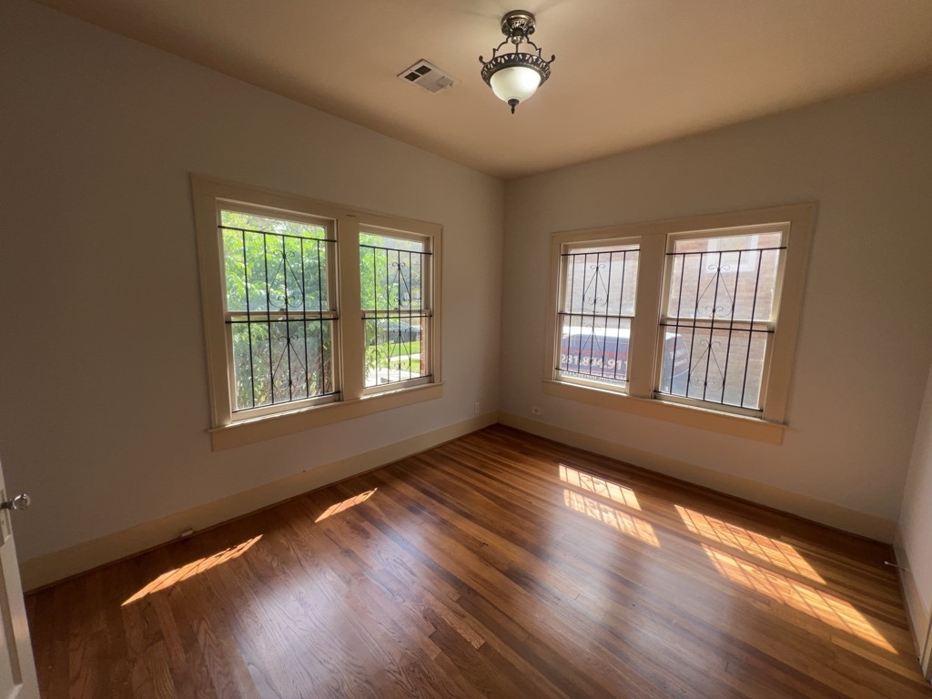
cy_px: 350
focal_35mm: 13
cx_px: 466
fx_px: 350
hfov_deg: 106.2
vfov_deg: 89.9
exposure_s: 1/258
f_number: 1.8
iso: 32
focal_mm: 1.57
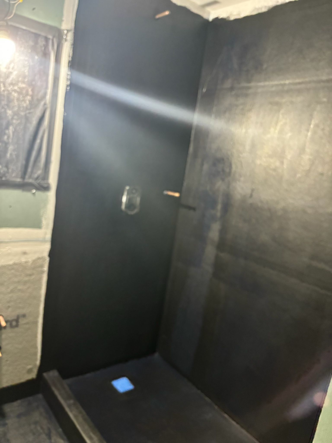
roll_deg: -9.1
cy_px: 222
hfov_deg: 53.1
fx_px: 332
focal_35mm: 26
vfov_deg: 67.3
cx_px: 166
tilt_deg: -10.6
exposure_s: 1/40
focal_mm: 5.96
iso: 640
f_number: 1.6
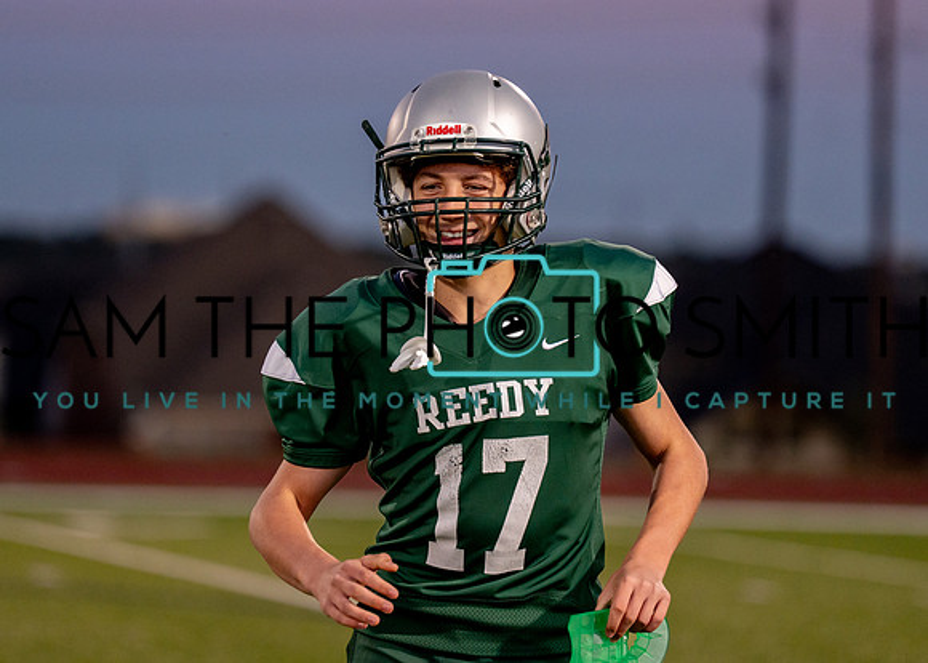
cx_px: 421
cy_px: 289
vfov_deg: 5.6
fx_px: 6777
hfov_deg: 7.8
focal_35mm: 257
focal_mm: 168
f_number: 2.8
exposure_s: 1/1000
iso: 1000
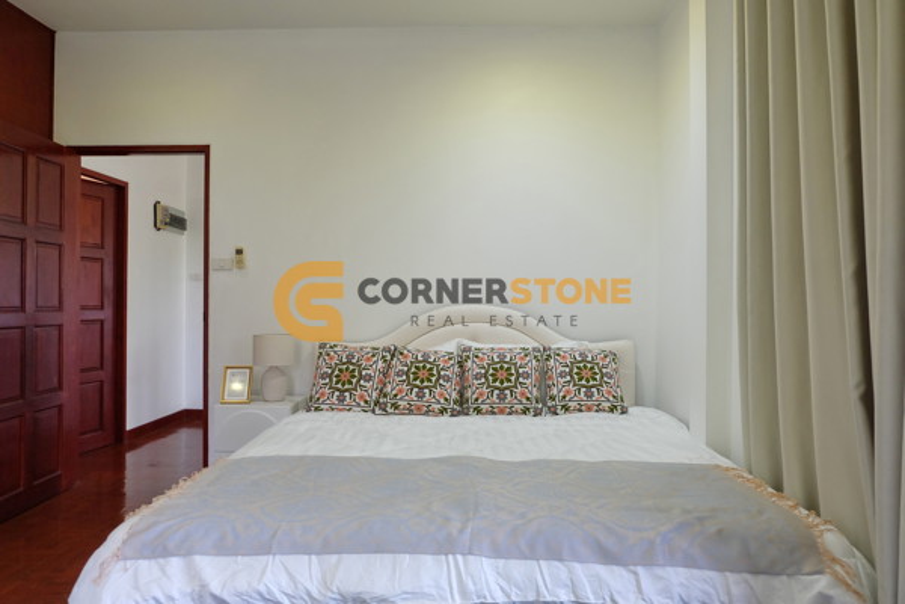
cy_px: 302
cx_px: 452
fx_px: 603
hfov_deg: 73.7
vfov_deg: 53.1
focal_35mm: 24
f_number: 3.5
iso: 1000
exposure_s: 1/60
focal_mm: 16
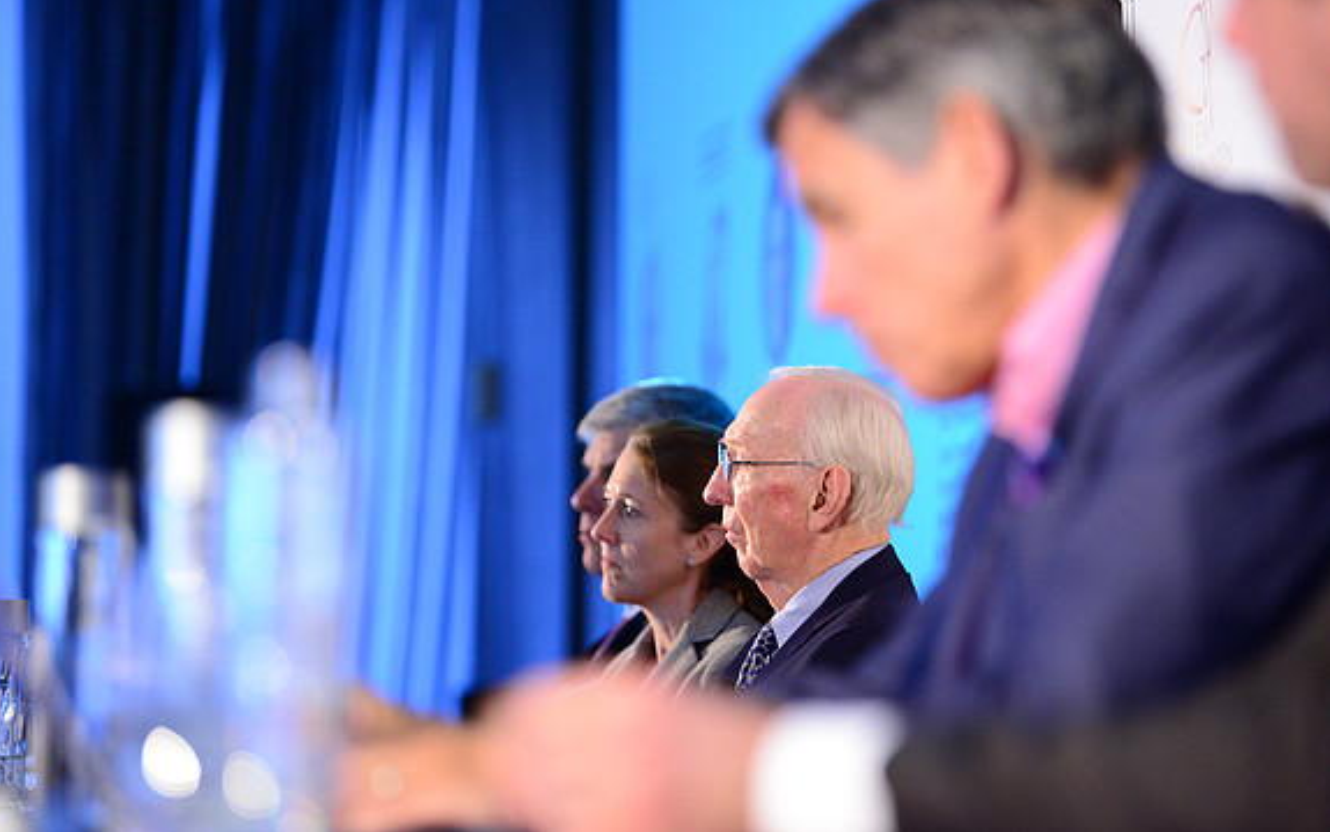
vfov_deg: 9.4
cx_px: 663
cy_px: 386
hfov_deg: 15.0
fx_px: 5039
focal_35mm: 139
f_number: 2.8
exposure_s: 1/160
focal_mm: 135
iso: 4000
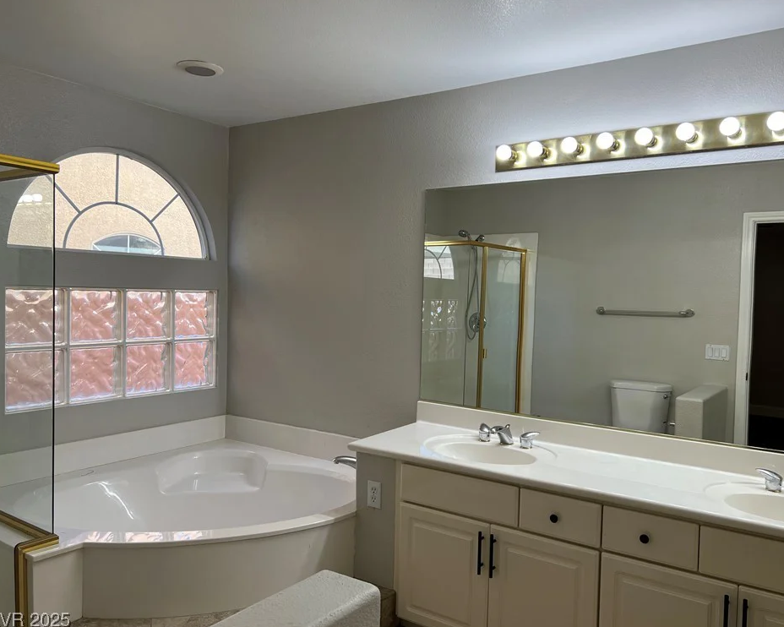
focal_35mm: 28
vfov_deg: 51.5
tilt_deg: -2.0
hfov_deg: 62.2
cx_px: 417
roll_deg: -1.5
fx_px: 650
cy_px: 314
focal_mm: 5.7
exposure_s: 1/134
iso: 32
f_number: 1.5
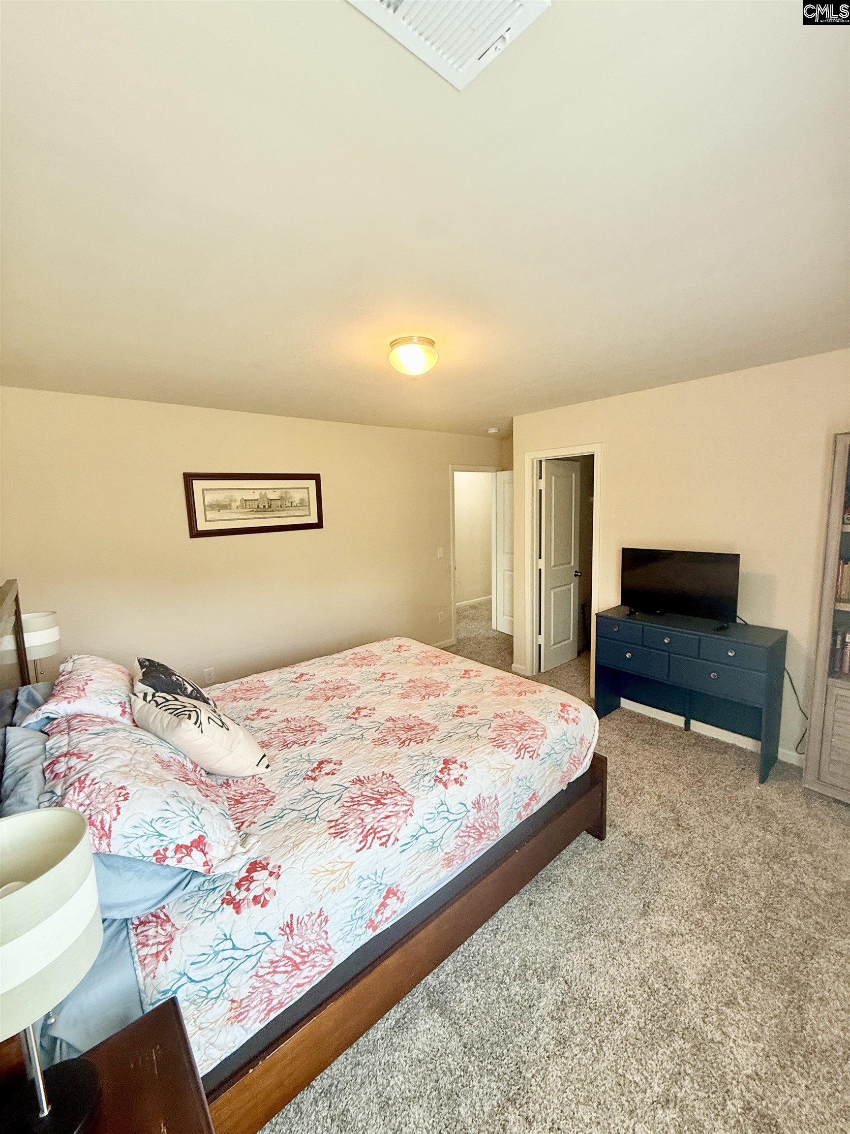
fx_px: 458
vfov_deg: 102.1
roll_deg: +1.2
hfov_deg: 85.7
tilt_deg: -7.0
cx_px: 425
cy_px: 567
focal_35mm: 14
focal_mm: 2.22
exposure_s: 1/60
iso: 200
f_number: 2.2
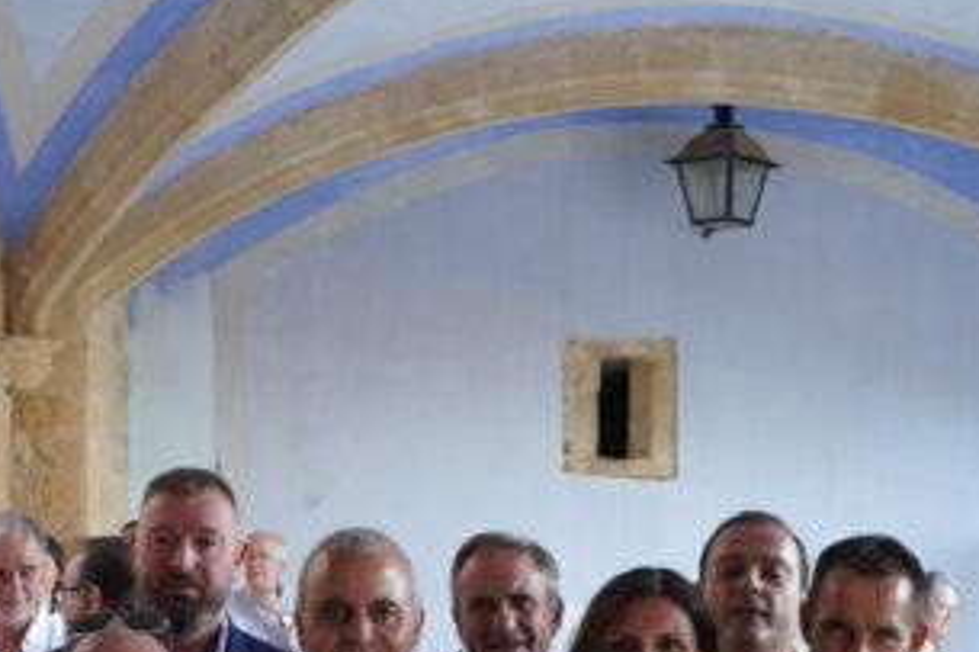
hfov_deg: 25.9
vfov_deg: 17.2
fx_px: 2120
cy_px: 623
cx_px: 642
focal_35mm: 78
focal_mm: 31
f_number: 6.3
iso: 1600
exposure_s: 1/50
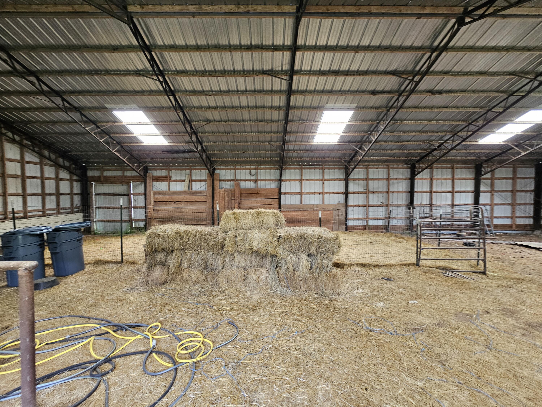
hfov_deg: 106.2
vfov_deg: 89.9
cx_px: 271
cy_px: 204
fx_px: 204
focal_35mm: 13
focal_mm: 2.2
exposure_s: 1/60
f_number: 2.2
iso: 160
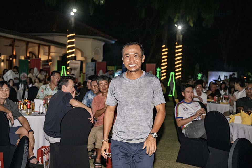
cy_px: 84
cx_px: 126
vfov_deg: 27.5
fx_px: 343
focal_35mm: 49
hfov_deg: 40.3
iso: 250
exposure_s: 1/200
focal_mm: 49
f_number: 4.5
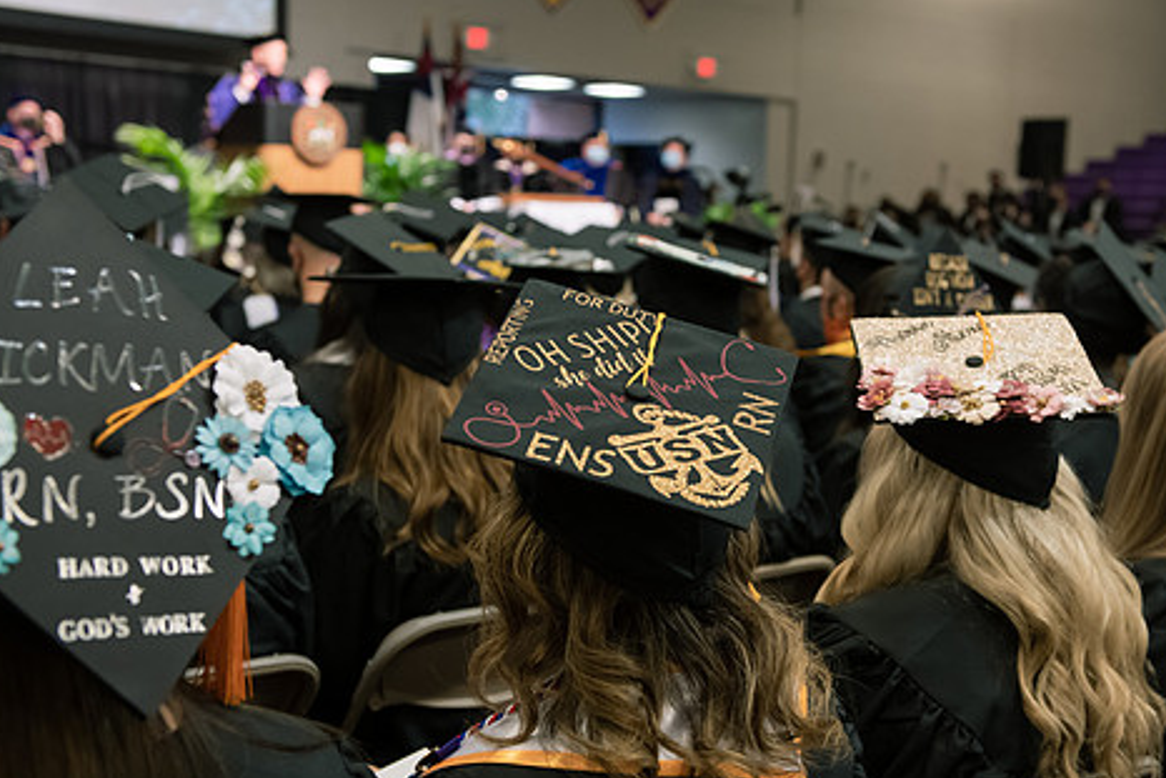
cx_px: 668
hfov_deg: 35.6
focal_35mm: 56
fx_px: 1814
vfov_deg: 24.2
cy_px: 397
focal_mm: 45
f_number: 4
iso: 1250
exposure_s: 1/200
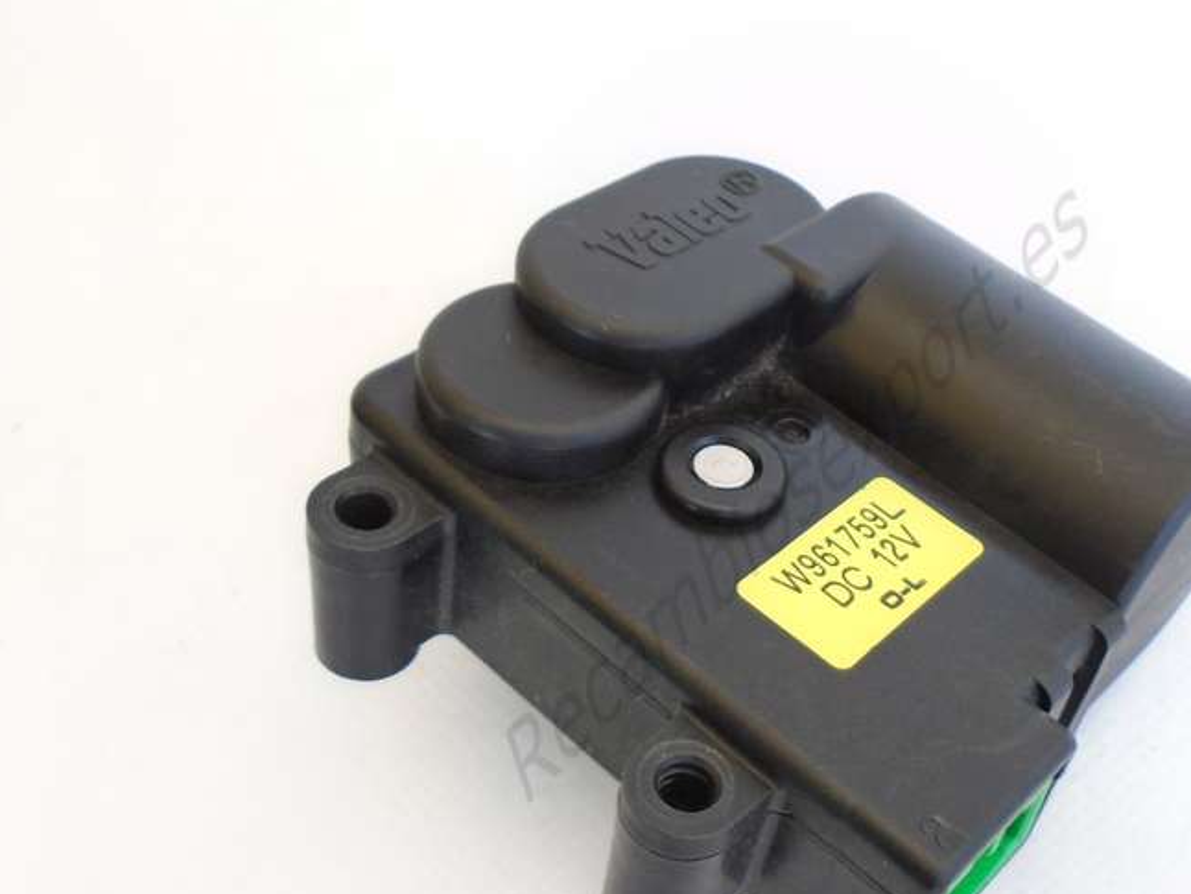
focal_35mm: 44
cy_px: 481
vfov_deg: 32.9
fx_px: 1514
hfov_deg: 42.2
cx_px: 813
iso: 100
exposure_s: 1/100
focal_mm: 4.6
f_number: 3.2
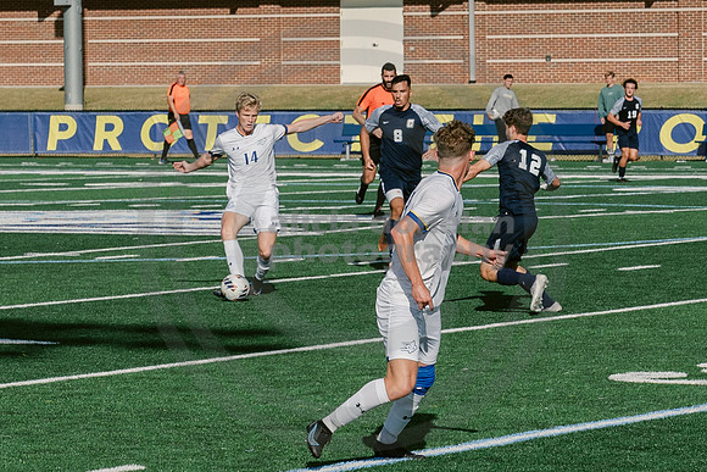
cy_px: 375
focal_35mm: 232
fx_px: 4550
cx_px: 321
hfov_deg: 8.9
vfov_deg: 5.9
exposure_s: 1/4000
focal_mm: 70
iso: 640
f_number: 5.6
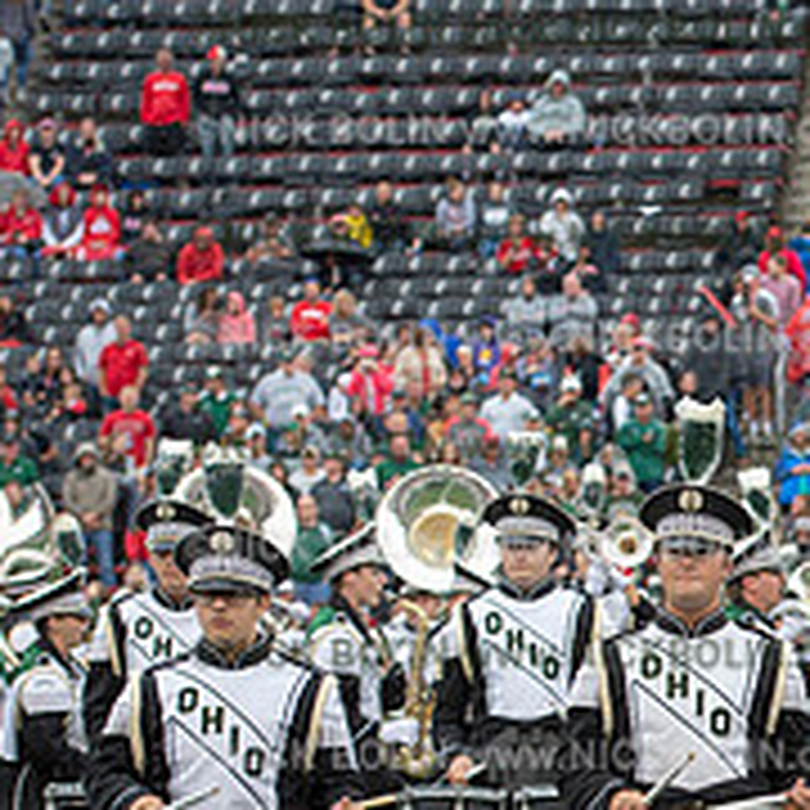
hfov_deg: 6.6
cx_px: 1238
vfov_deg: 6.7
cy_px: 756
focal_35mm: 260
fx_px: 6883
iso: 400
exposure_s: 1/500
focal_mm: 95
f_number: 4
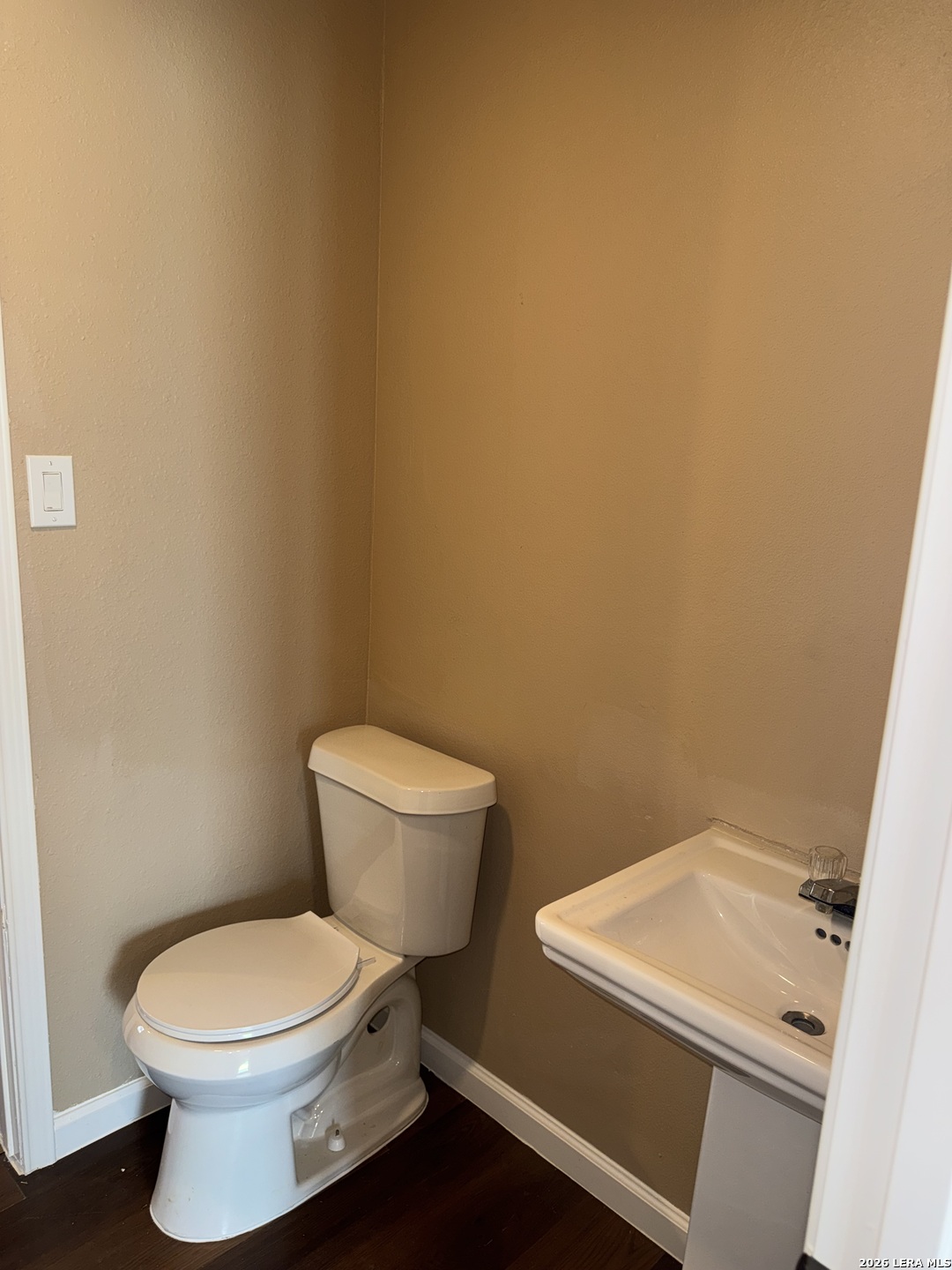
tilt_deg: -12.3
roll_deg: -2.0
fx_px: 880
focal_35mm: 24
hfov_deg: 56.8
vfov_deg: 71.6
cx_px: 476
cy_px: 635
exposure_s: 1/27
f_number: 1.78
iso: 64
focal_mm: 6.76
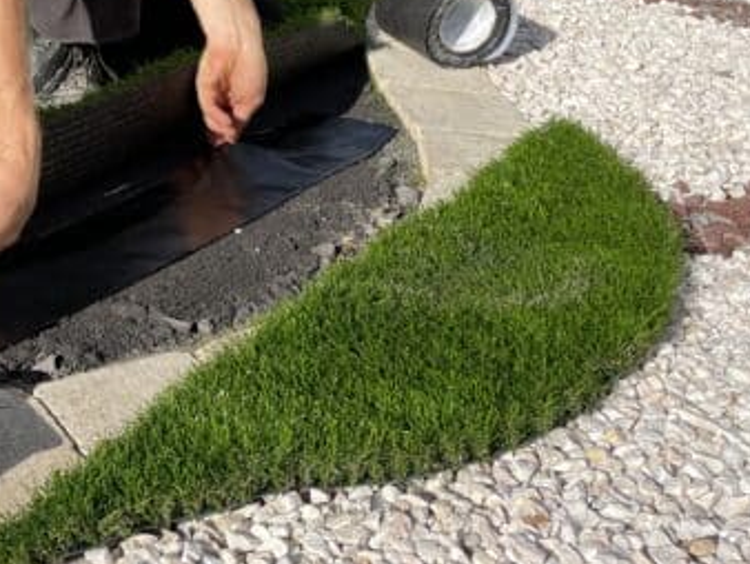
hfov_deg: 30.1
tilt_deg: -19.4
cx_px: -20
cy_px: 109
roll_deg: -3.1
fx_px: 1279
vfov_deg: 24.4
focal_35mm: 59
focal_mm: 4.2
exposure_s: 1/3610
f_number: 1.6
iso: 50
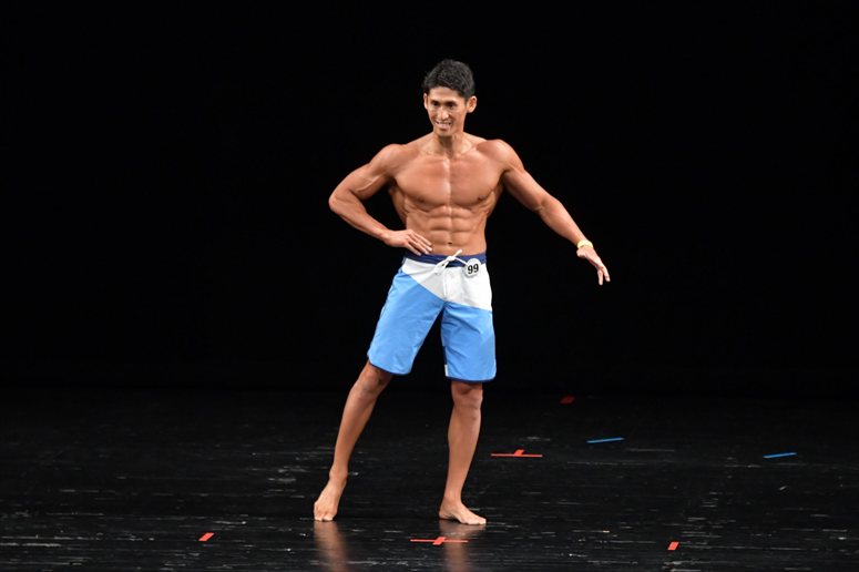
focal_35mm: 255
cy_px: 286
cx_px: 430
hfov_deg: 8.1
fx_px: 6082
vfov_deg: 5.4
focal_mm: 170
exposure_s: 1/400
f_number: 5.6
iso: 3200
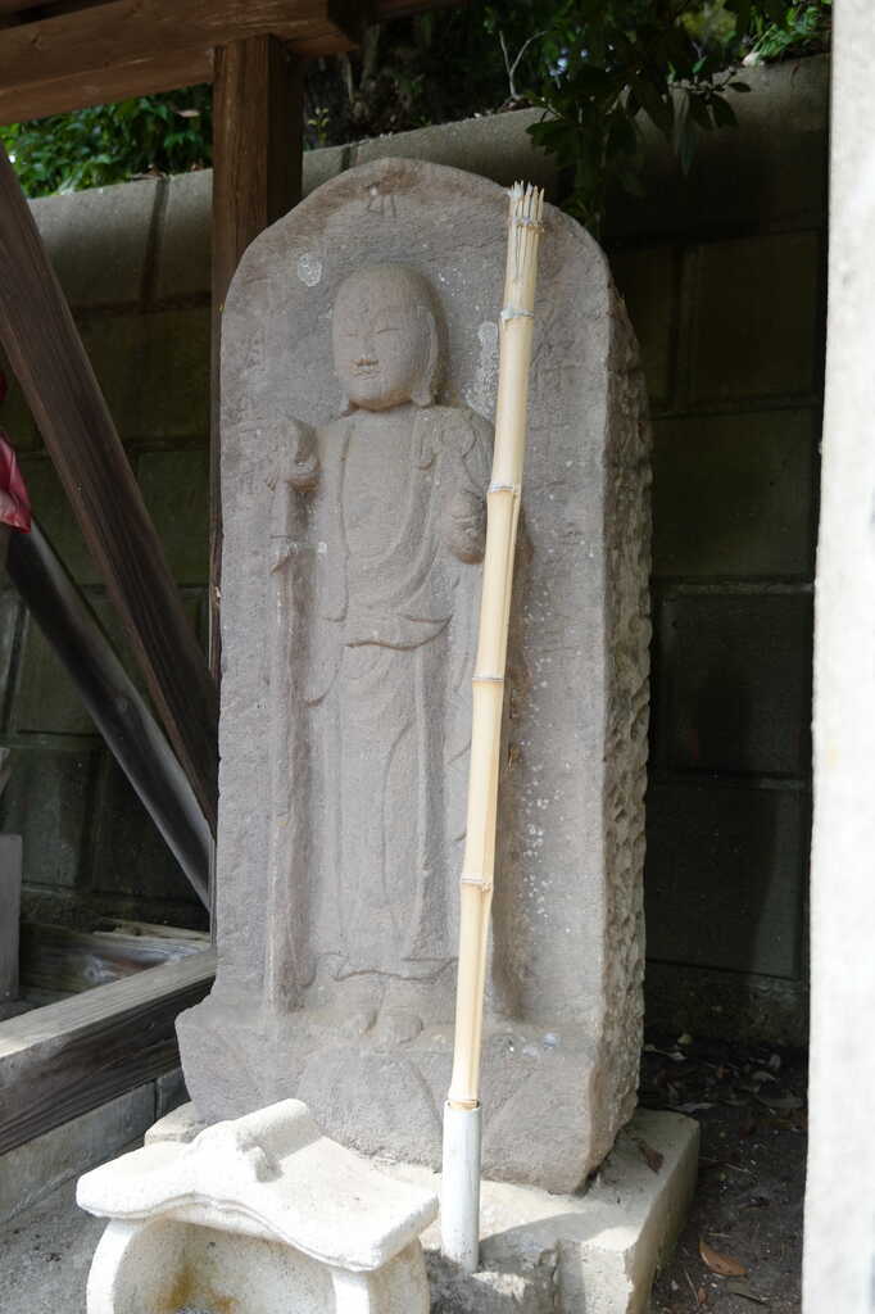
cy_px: 657
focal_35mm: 34
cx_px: 438
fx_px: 1259
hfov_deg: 38.3
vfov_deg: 55.1
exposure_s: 1/160
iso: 200
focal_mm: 23
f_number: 4
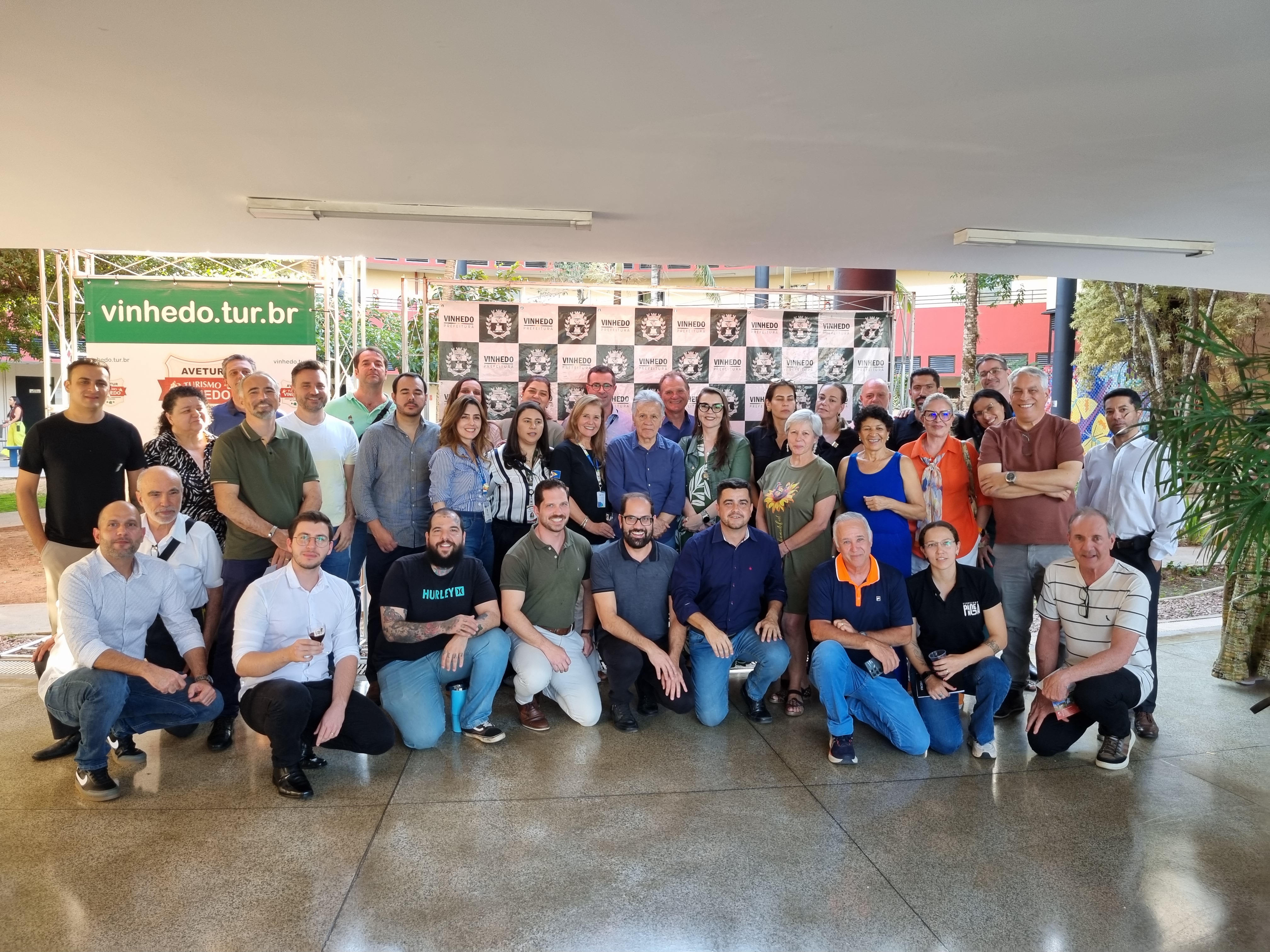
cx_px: 635
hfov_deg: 67.3
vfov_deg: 53.1
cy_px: 476
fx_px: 954
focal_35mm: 26
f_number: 1.8
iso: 125
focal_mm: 5.4
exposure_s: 1/120
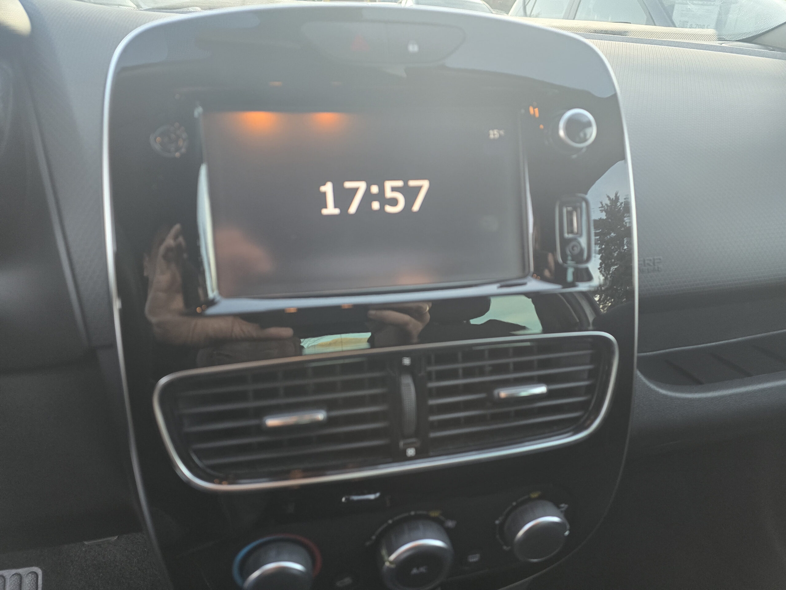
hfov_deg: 73.9
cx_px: 393
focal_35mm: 23
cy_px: 295
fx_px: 522
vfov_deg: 58.9
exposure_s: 1/100
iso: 200
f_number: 1.7
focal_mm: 6.3
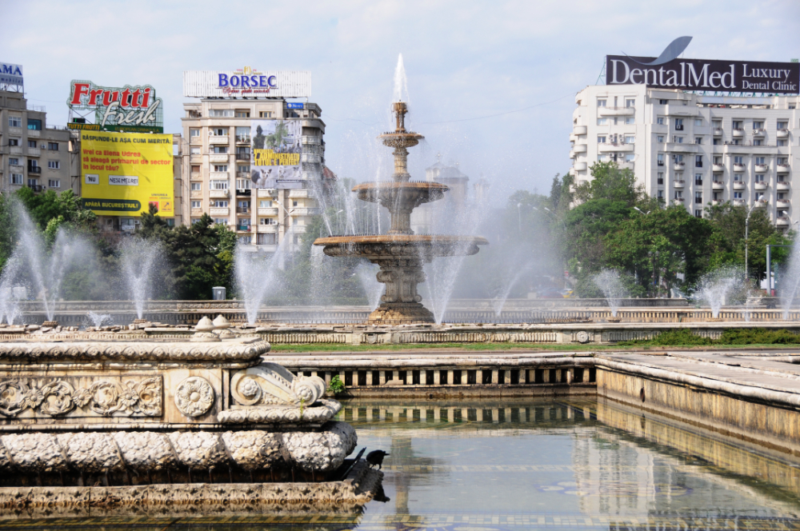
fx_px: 1731
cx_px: 400
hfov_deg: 26.0
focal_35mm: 78
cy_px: 266
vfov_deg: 17.4
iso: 320
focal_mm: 52
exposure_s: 1/1250
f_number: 8
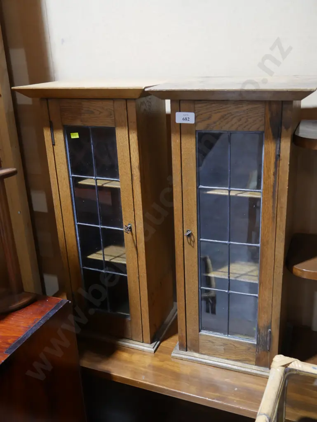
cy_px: 211
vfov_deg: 49.0
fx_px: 464
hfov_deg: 37.8
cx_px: 158
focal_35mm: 38
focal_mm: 19
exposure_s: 1/60
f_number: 4.1
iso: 1000
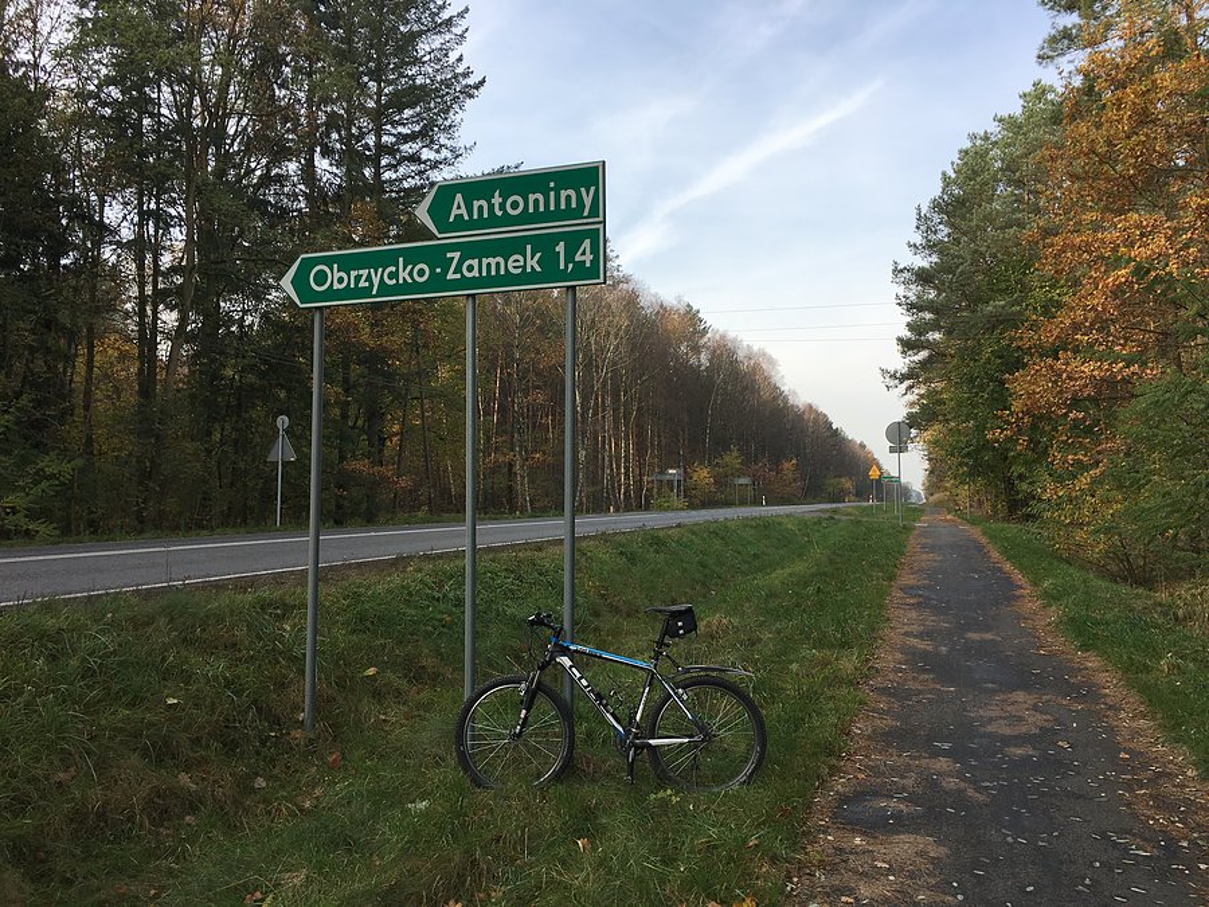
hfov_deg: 61.7
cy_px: 454
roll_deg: -0.3
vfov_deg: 48.2
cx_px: 604
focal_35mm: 29
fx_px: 1013
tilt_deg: +2.8
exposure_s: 1/596
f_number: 2.2
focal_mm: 4.15
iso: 25
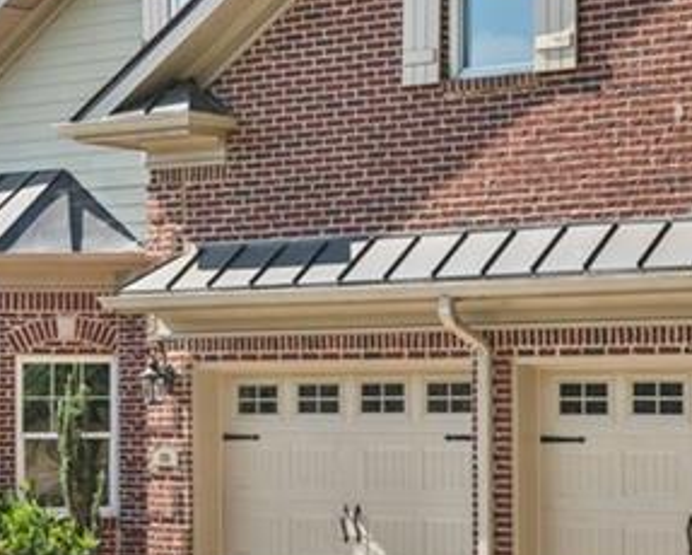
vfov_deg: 15.9
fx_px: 1988
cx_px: 675
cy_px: 250
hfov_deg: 19.2
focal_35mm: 97
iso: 100
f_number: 8
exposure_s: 1/160
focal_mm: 29
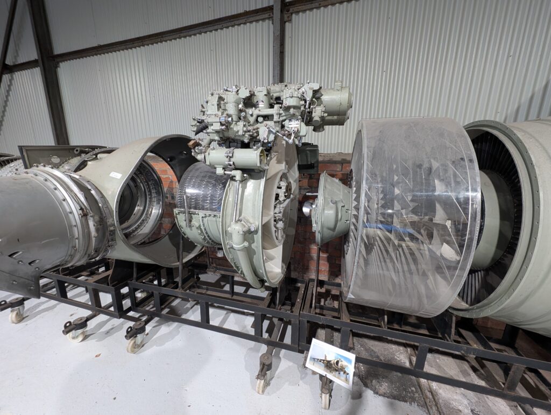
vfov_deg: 94.6
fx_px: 191
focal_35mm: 12
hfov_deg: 110.5
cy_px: 208
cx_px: 276
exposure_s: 1/48.7
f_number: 1.95
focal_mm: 2.23
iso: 375
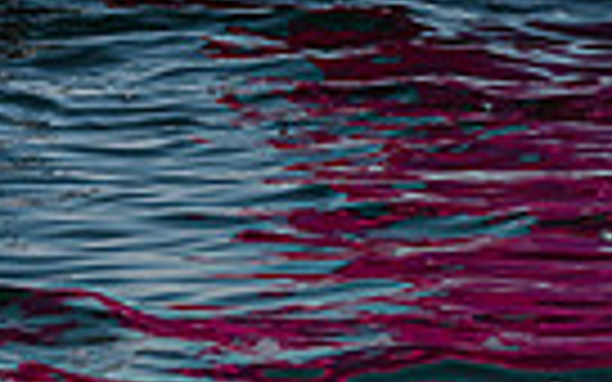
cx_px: -639
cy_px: -451
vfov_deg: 2.0
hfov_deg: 3.1
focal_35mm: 667
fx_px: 11125
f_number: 4.8
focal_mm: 140
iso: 320
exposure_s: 1/4000
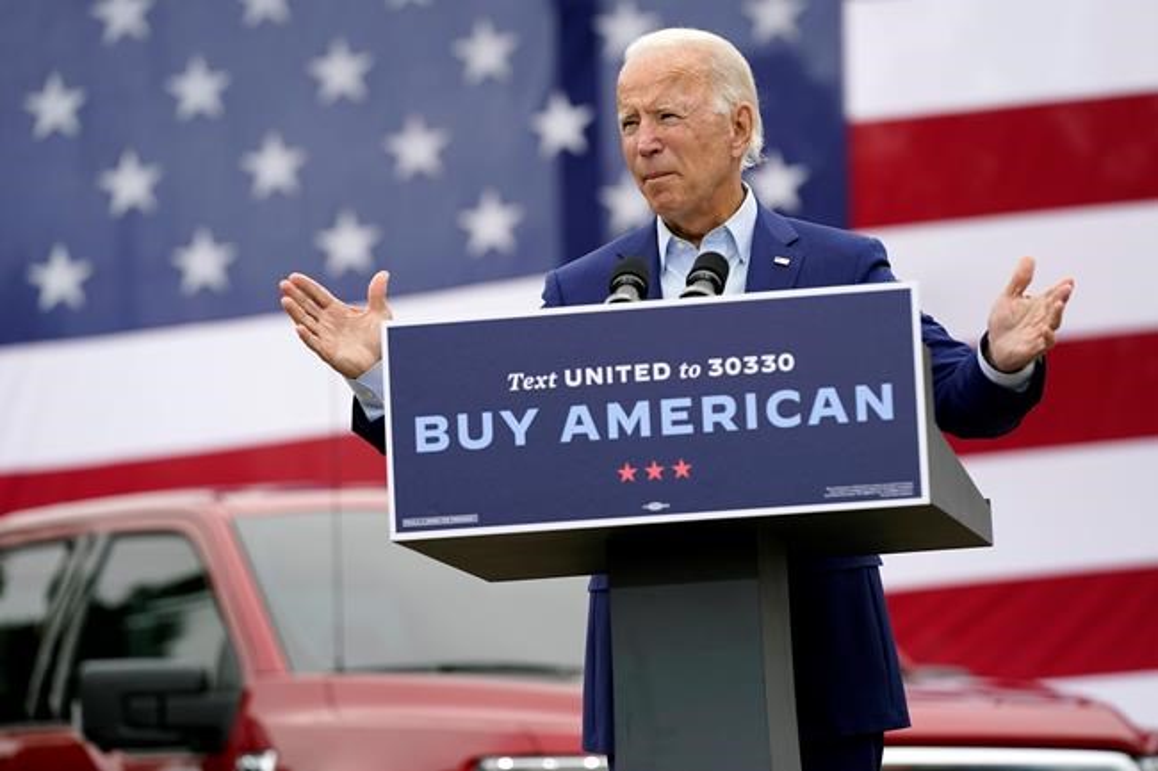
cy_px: 386
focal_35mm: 176
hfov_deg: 11.7
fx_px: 5660
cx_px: 579
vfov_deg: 7.8
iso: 250
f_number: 4
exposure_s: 1/1250
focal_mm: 176
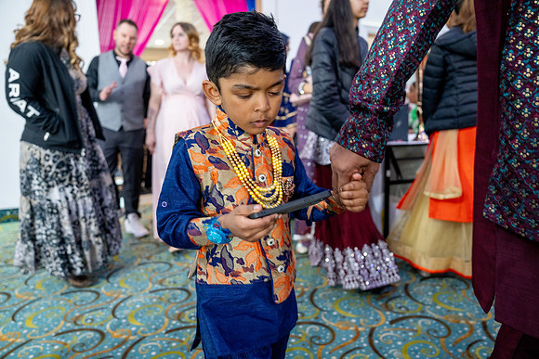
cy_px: 180
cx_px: 270
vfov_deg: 53.2
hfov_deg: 73.7
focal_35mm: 24
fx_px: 359
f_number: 2.8
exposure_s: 1/125
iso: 1600
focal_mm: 24
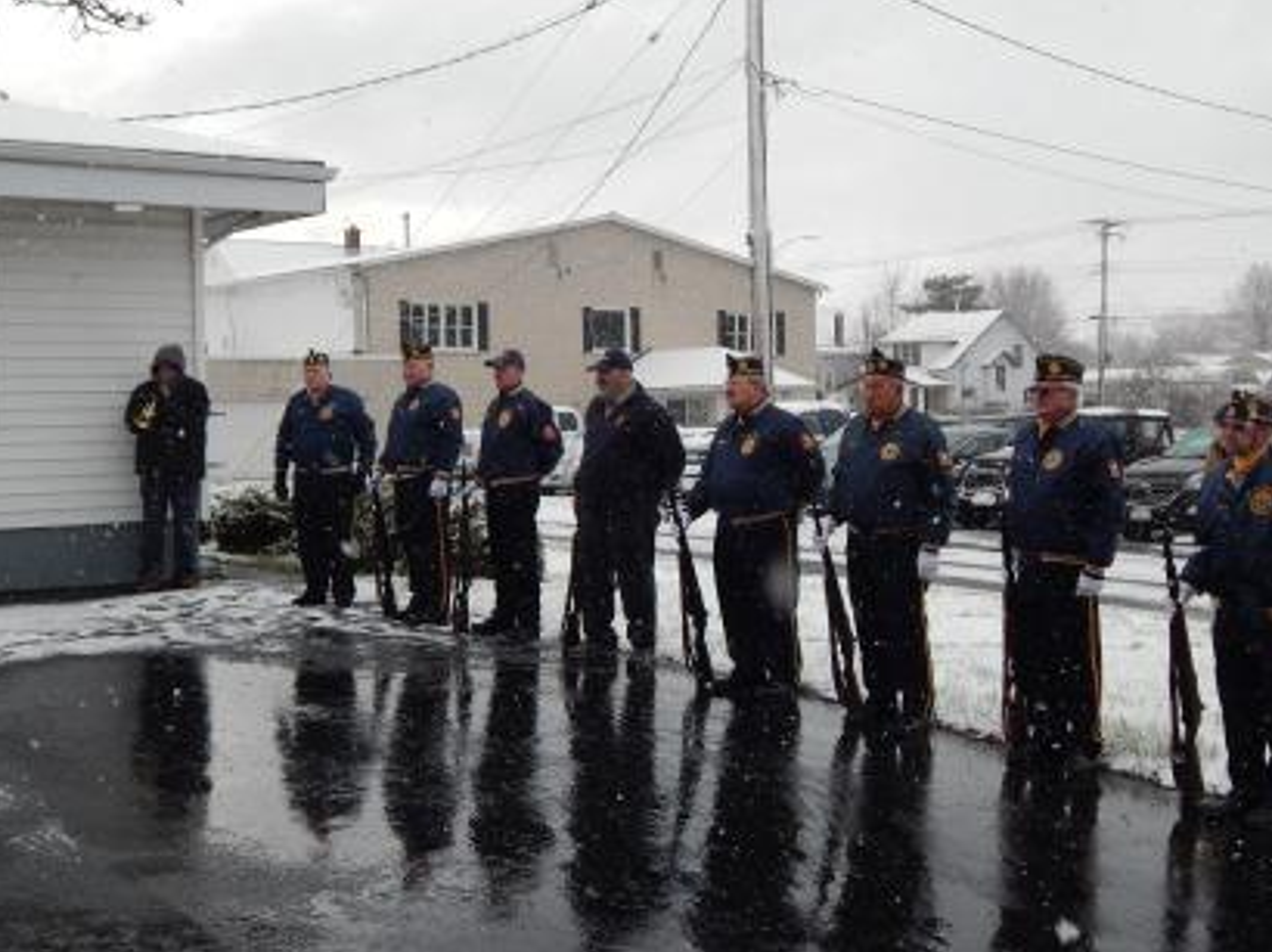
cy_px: 484
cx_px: 679
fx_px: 1726
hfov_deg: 40.4
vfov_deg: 30.8
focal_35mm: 47
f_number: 3.6
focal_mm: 7.7
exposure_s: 1/250
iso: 125
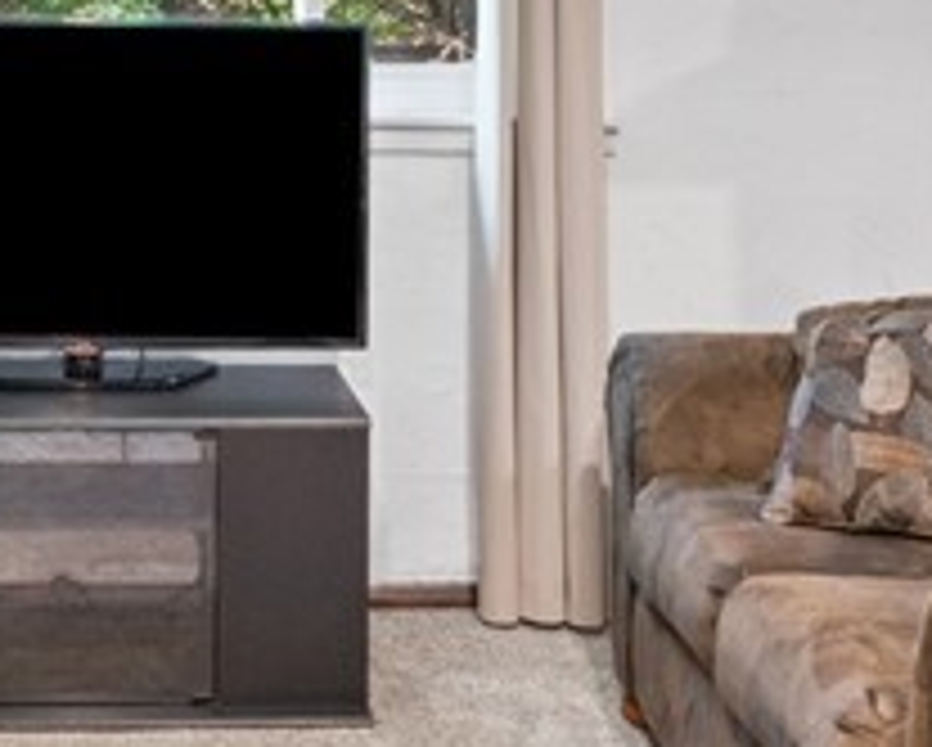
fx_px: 1767
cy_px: 115
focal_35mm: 64
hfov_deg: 28.9
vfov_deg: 23.4
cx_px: 189
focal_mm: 13
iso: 250
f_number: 8
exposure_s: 1.6
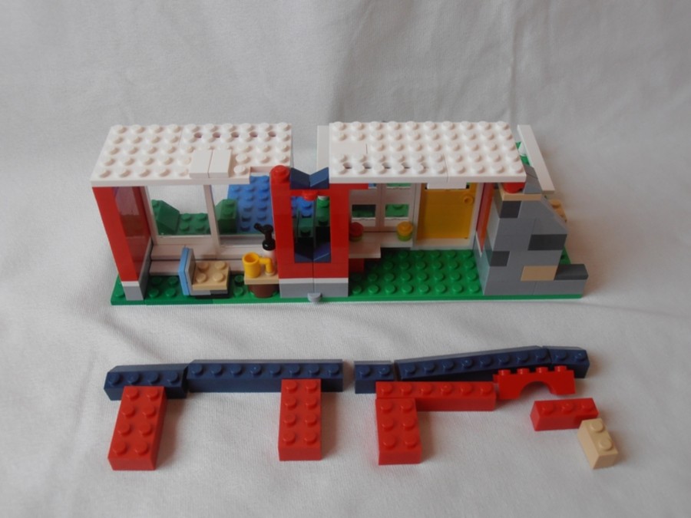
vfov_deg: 38.7
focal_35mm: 37
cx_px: 346
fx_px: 739
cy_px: 259
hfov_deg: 50.1
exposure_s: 1/60
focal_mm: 6.61
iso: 80
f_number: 3.9
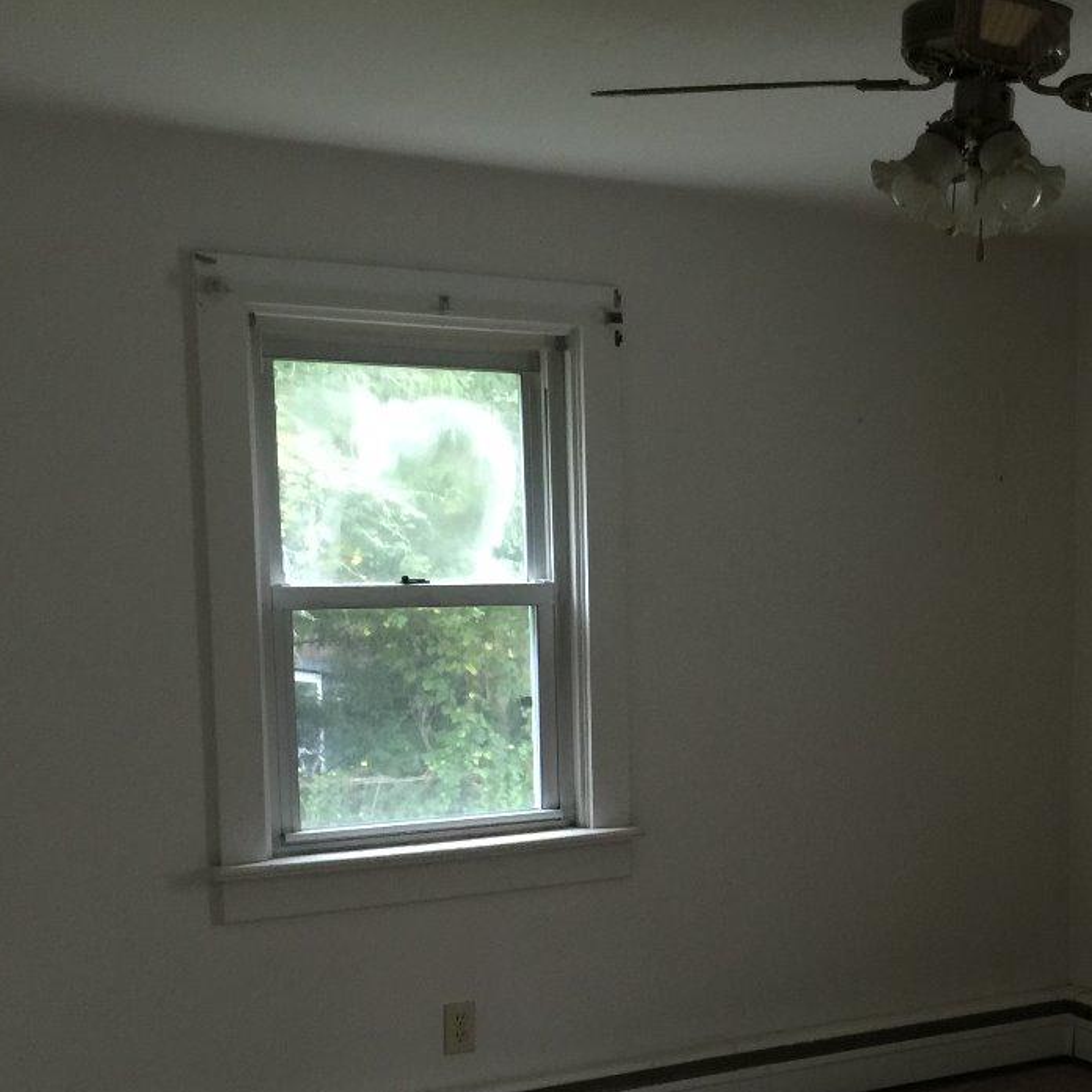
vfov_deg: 31.8
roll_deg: -0.6
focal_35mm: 53
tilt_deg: -8.4
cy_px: 770
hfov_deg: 30.9
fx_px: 1892
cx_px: 966
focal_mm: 4.15
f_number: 2.2
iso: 80
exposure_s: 1/15
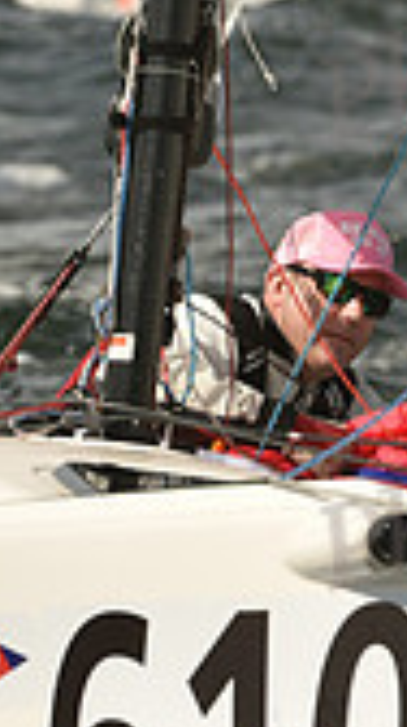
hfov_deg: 0.8
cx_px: 100
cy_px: 314
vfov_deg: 1.5
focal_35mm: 1451
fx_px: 27951
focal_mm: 400
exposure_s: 1/1600
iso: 320
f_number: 9
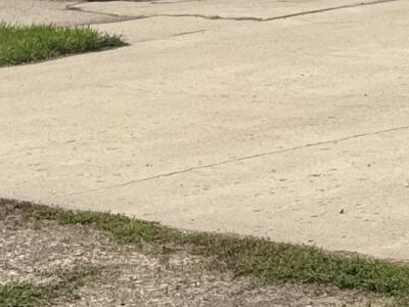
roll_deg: +0.9
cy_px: -388
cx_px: 576
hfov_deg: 10.7
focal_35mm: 180
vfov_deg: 7.8
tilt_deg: +5.4
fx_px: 2127
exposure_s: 1/10417
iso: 80
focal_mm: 6.76
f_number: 1.78
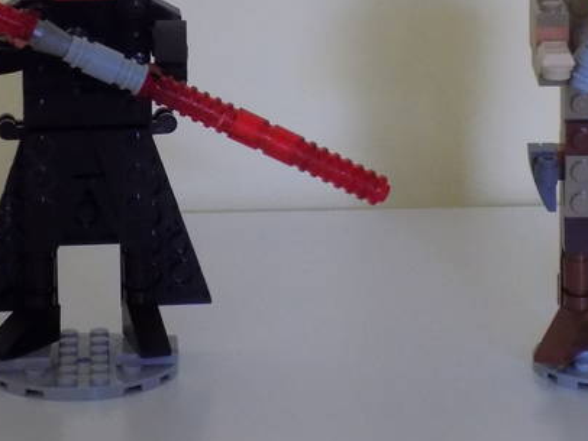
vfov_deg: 10.2
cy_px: -1
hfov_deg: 13.7
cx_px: 259
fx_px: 2447
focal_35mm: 144
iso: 400
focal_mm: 11.5
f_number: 4.1
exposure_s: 1/5
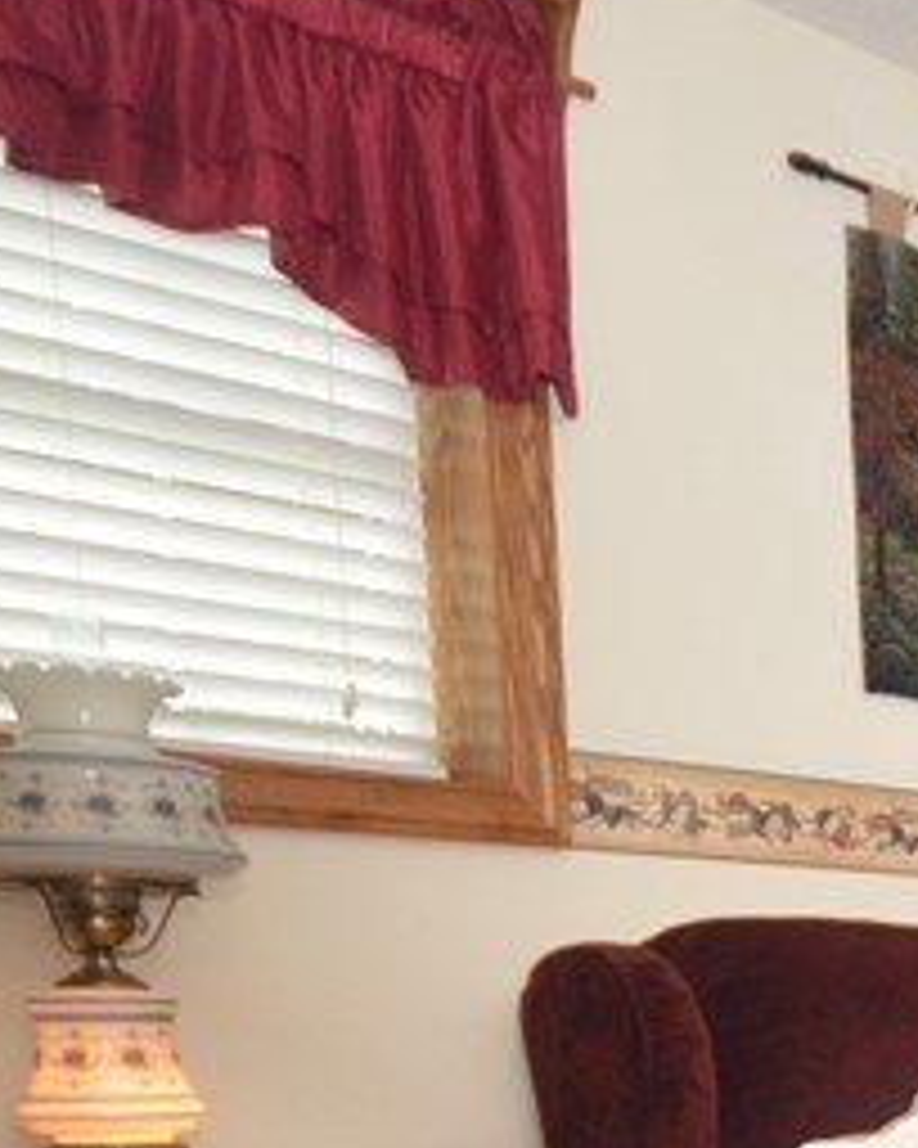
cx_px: 1550
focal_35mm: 60
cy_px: 1195
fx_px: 2038
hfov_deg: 20.0
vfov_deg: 29.1
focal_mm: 10
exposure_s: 1/60
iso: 800
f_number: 4
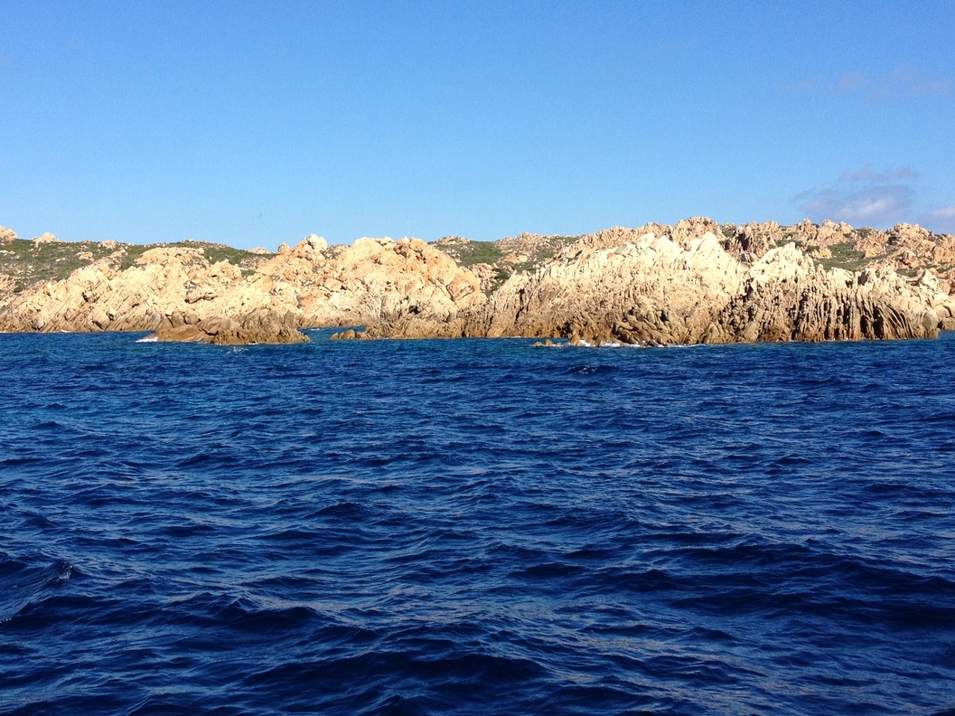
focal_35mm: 53
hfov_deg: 36.2
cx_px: 457
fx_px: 1462
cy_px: 207
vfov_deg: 27.2
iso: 64
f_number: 2.4
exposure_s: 1/1672
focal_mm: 4.28
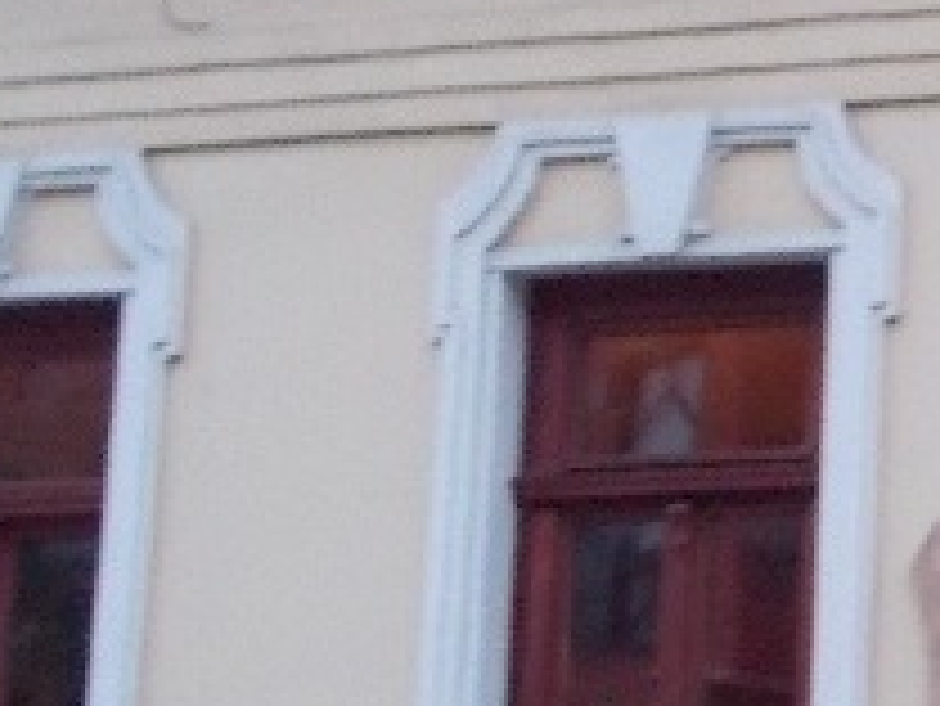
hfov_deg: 15.8
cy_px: 355
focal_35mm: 111
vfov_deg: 13.4
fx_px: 3016
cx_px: 1525
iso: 250
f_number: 3.3
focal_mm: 4.1
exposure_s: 1/25
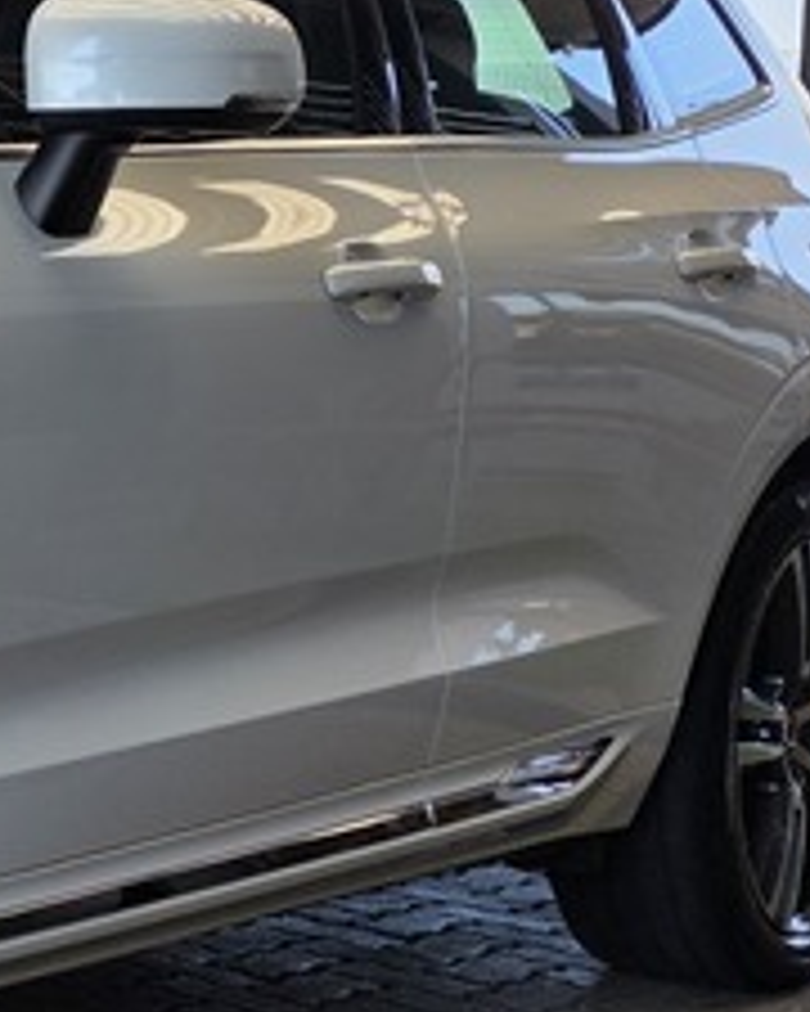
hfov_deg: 13.0
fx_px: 3057
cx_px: -855
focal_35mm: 102
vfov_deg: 18.8
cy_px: 481
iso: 12
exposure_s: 1/165
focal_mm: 6.25
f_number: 1.7
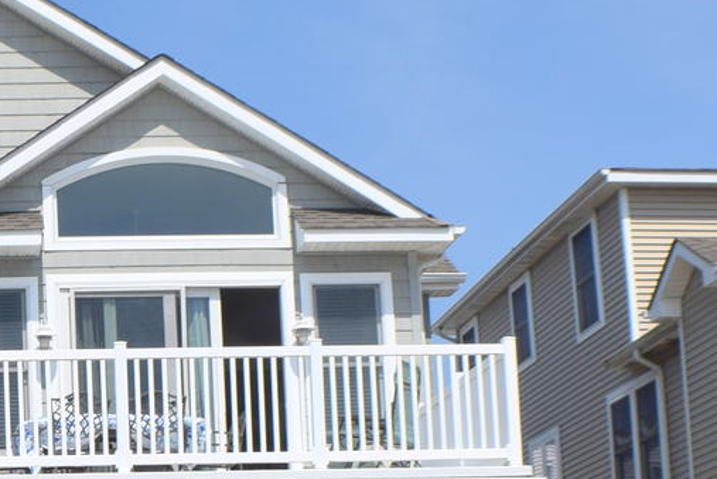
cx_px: -144
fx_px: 2671
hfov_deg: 14.8
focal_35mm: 134
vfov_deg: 10.1
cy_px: 585
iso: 200
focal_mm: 28
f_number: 13
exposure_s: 1/640
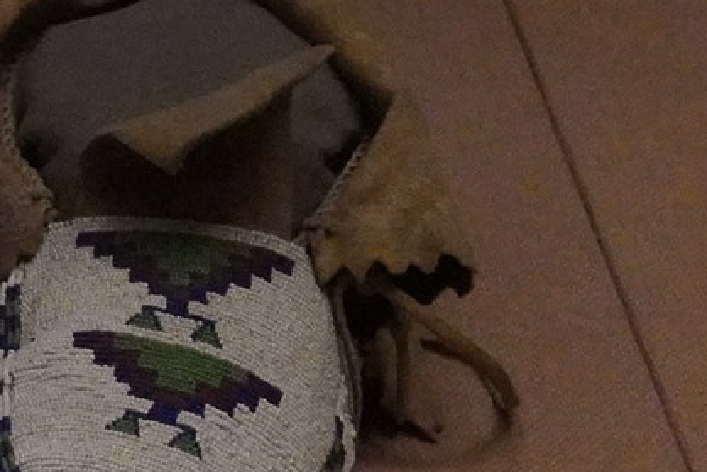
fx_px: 4695
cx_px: -918
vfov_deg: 5.6
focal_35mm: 239
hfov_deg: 8.0
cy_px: 949
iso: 16000
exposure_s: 1/100
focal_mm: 50
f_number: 7.1
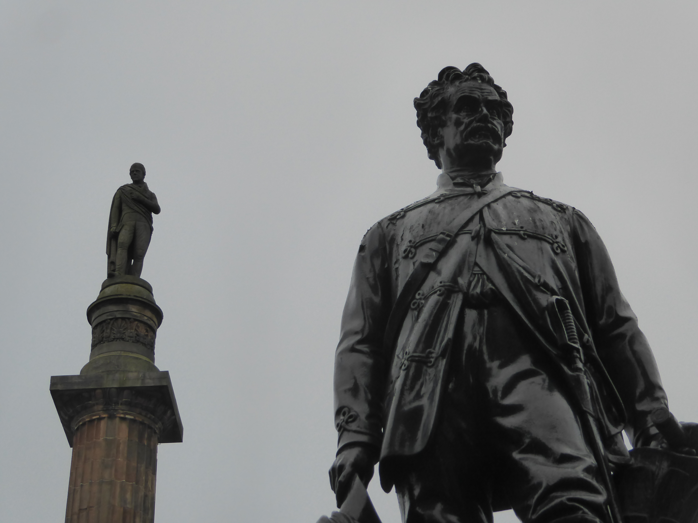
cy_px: 262
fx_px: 2158
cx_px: 349
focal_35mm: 107
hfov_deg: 18.4
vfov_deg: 13.8
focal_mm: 17.5
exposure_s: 1/125
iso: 160
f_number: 5
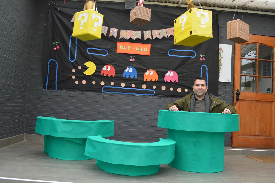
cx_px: 138
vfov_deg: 43.5
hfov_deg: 62.0
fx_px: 229
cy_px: 92
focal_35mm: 30
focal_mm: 20
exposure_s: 1/100
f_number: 5
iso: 400
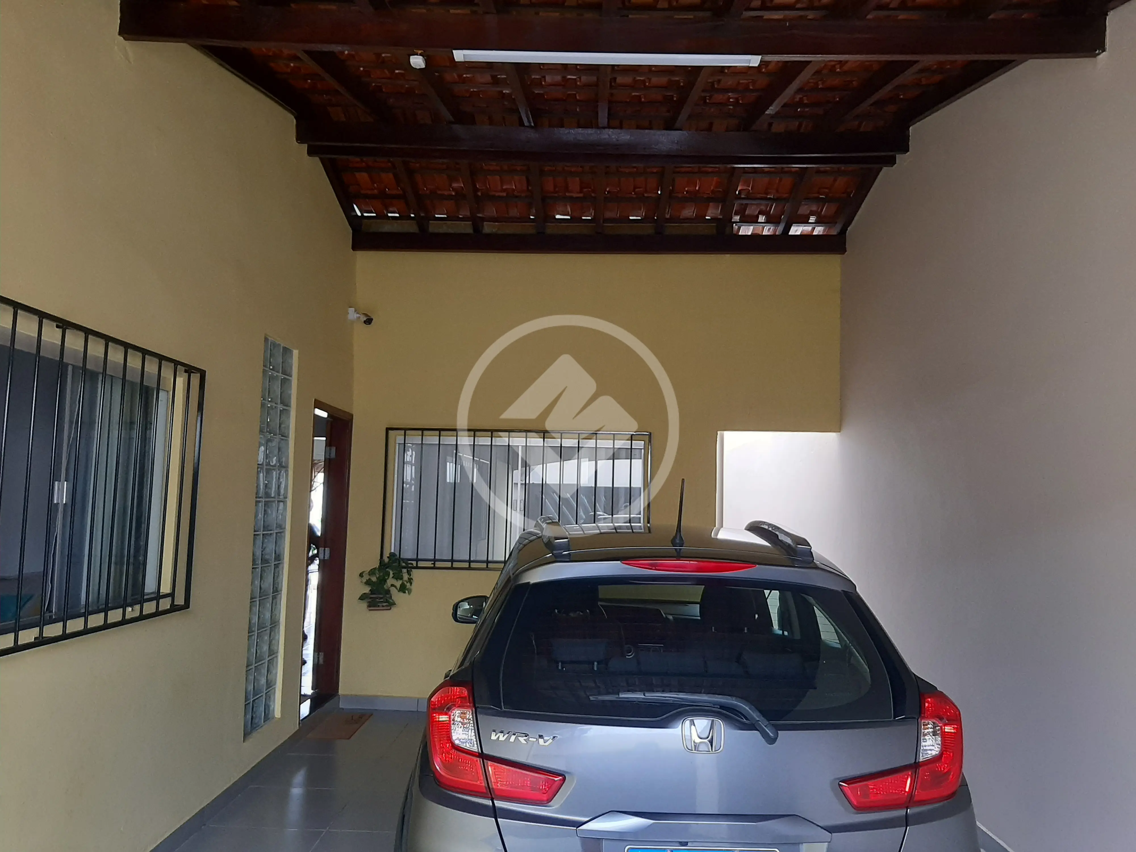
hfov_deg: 65.3
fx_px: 886
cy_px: 426
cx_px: 568
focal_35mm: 27
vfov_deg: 51.4
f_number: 1.7
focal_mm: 3.93
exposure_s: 1/60
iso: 200
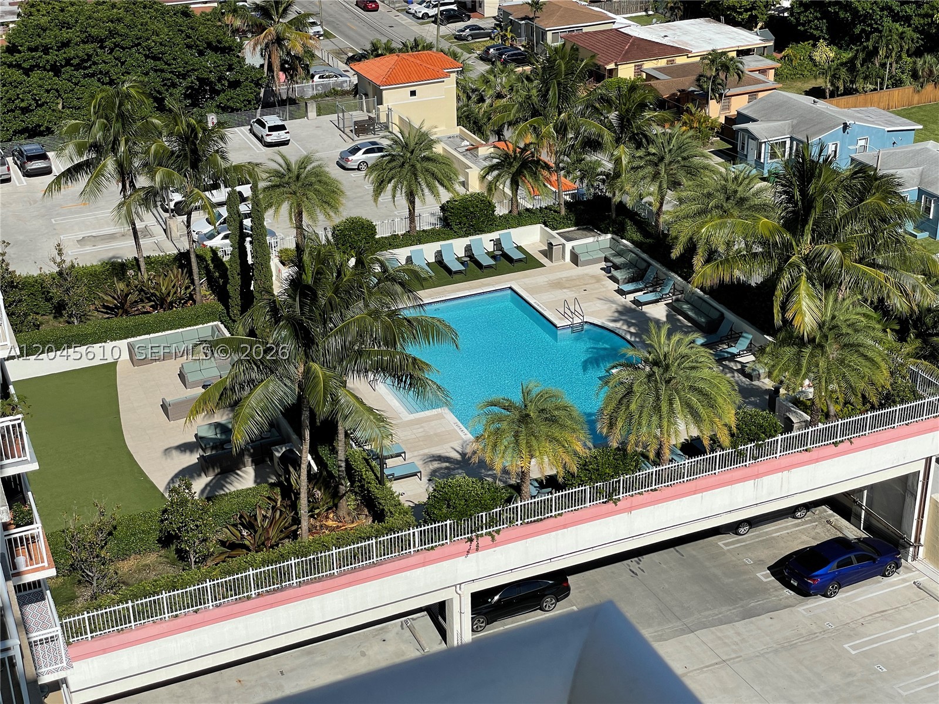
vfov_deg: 28.0
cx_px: 470
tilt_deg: -26.2
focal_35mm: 52
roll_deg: +1.9
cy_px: 352
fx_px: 1411
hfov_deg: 36.8
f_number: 2
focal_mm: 6
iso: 25
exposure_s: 1/2994
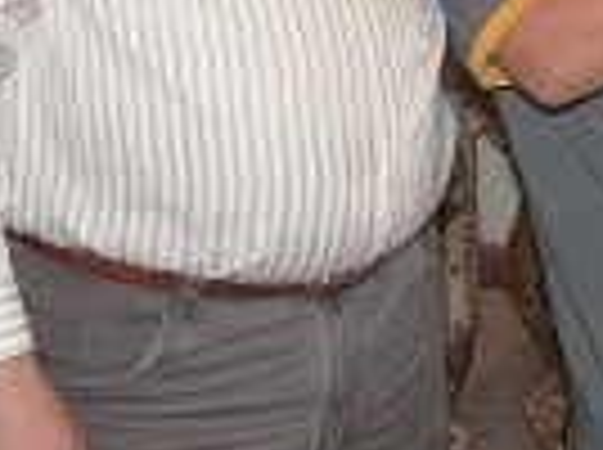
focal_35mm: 107
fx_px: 1861
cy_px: -256
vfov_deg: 12.9
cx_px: 702
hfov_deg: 17.6
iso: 160
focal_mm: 5.6
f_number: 3
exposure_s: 1/30
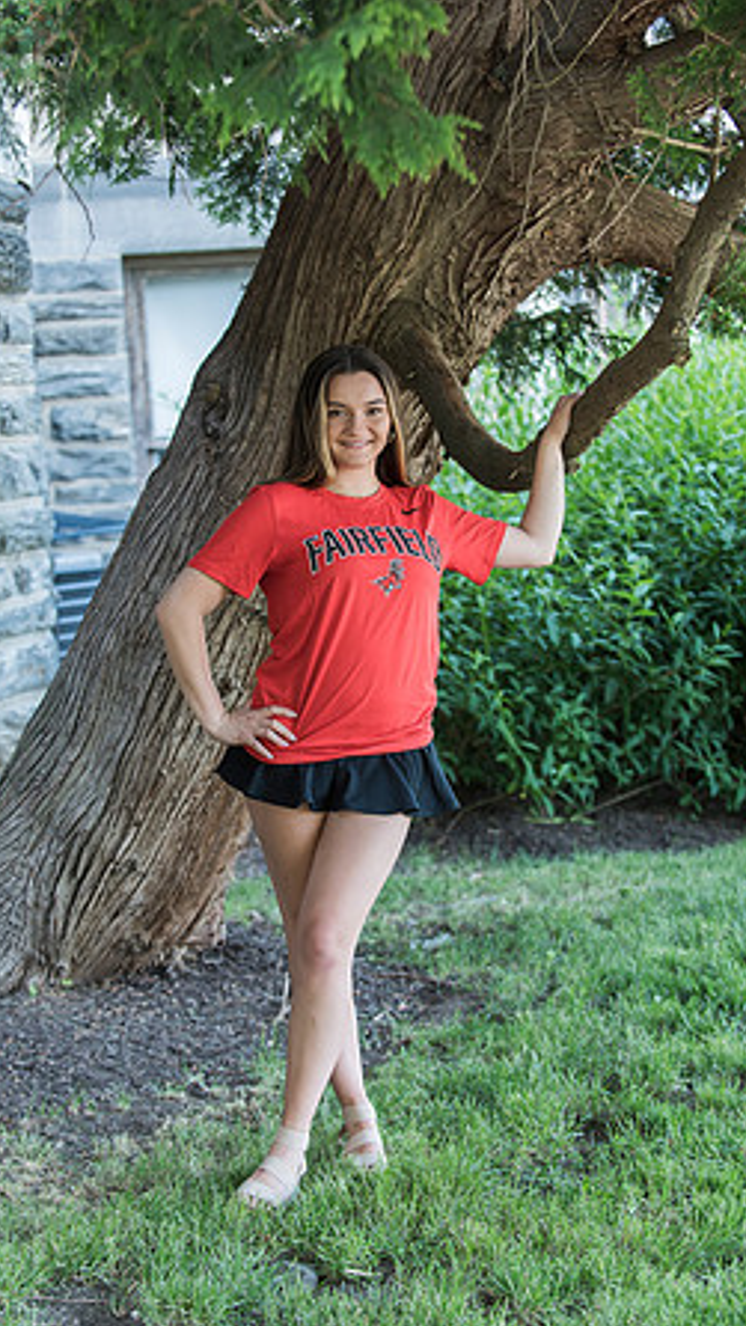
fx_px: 2601
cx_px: 357
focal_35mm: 74
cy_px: 666
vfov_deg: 28.6
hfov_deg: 16.3
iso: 320
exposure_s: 1/60
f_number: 3.5
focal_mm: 70
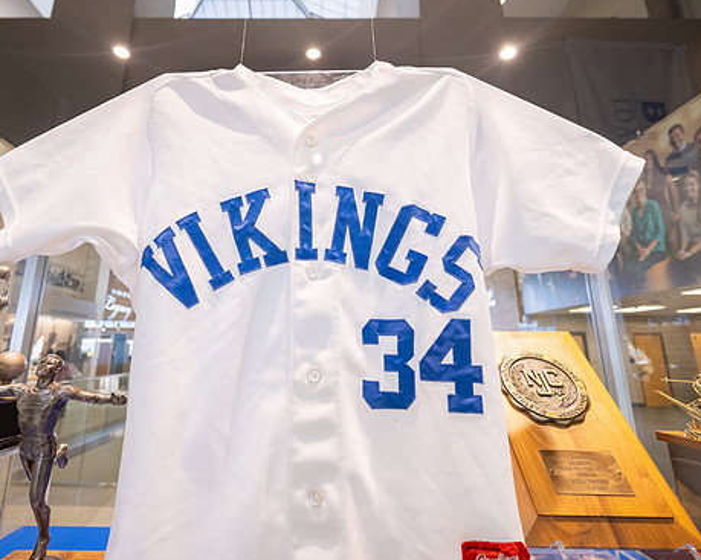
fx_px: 394
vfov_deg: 70.7
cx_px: 318
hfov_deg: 83.1
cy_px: 254
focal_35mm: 19
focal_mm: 14
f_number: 4
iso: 800
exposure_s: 1/125
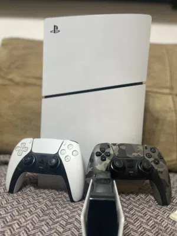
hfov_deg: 53.1
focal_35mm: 26
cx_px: 88
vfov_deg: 67.3
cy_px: 118
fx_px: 177
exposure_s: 1/33
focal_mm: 4.2
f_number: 1.6
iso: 500
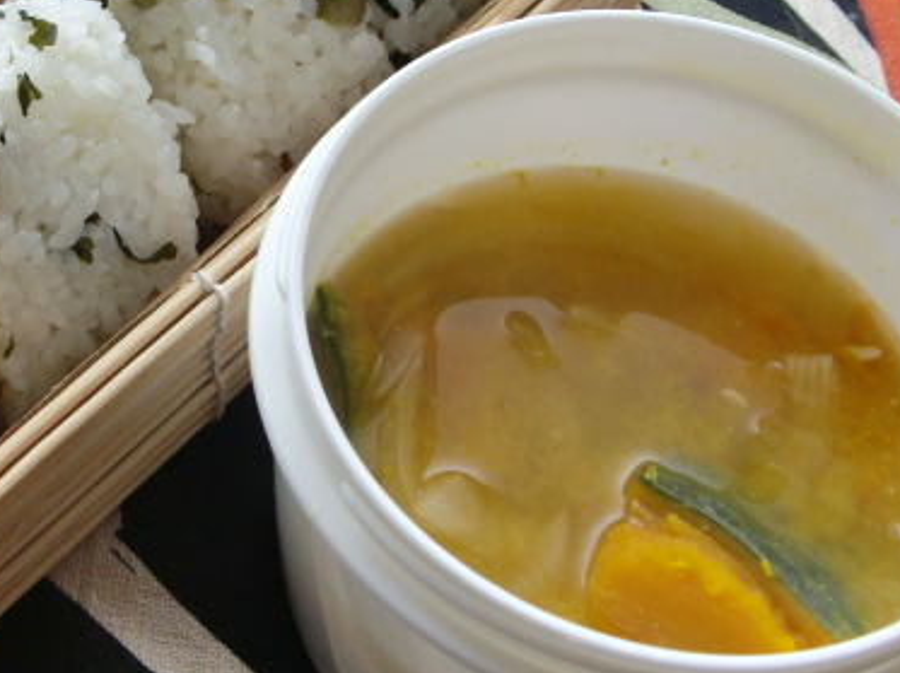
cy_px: 215
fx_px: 2052
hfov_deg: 24.4
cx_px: 195
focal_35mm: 79
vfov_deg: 18.6
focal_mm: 8.2
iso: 200
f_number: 3.3
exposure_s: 1/125
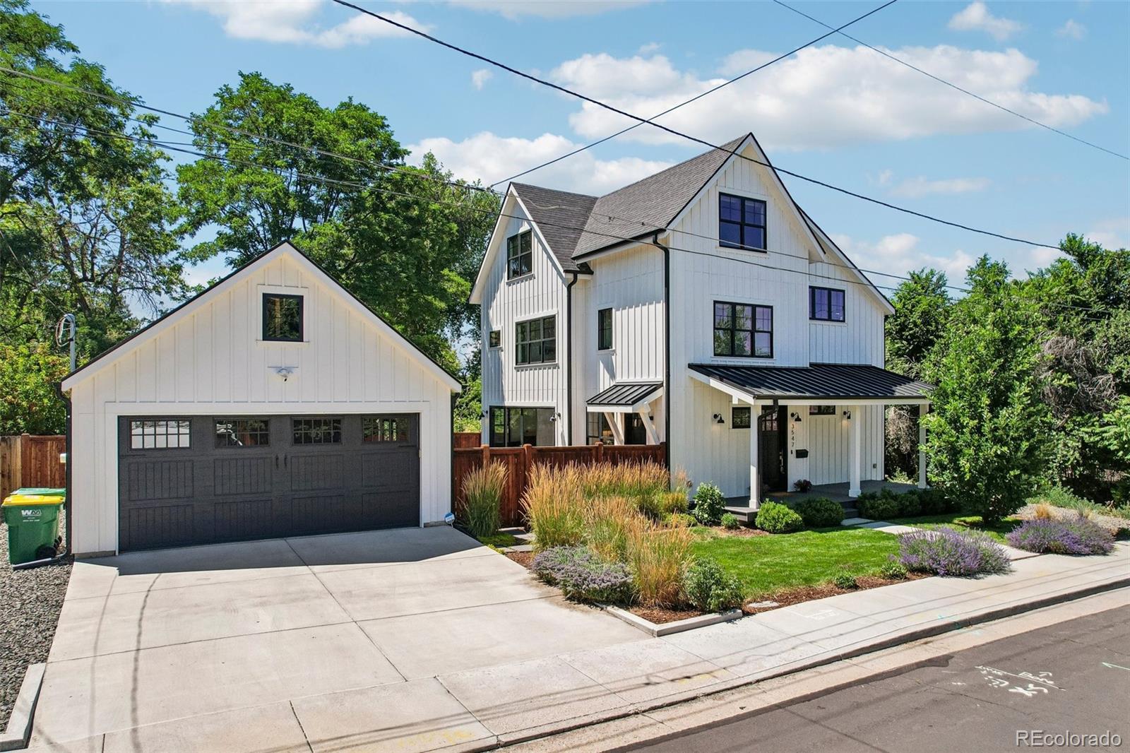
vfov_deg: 57.2
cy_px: 376
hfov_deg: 78.6
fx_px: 690
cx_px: 565
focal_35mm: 22
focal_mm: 8.4
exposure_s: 1/500
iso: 120
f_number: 2.8
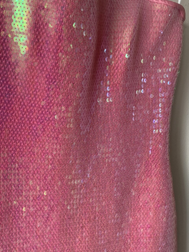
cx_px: 61
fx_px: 299
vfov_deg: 45.8
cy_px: 118
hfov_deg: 34.8
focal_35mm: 41
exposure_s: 1/120
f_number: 1.8
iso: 100
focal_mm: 4.25
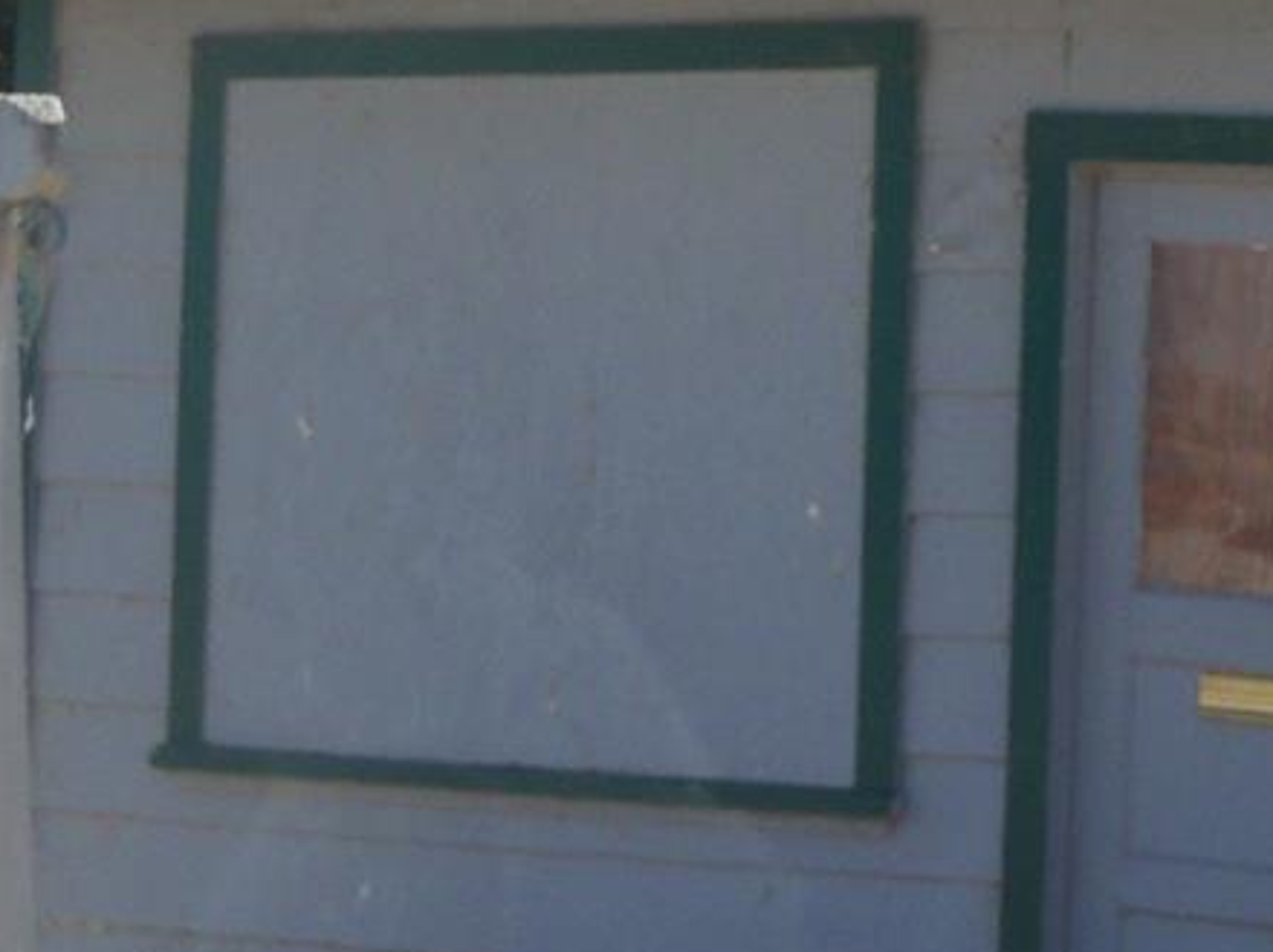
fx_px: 4261
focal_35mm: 116
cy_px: 307
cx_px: 1099
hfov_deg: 16.8
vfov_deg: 12.7
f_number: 2.9
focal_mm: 5.7
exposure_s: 1/640
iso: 80
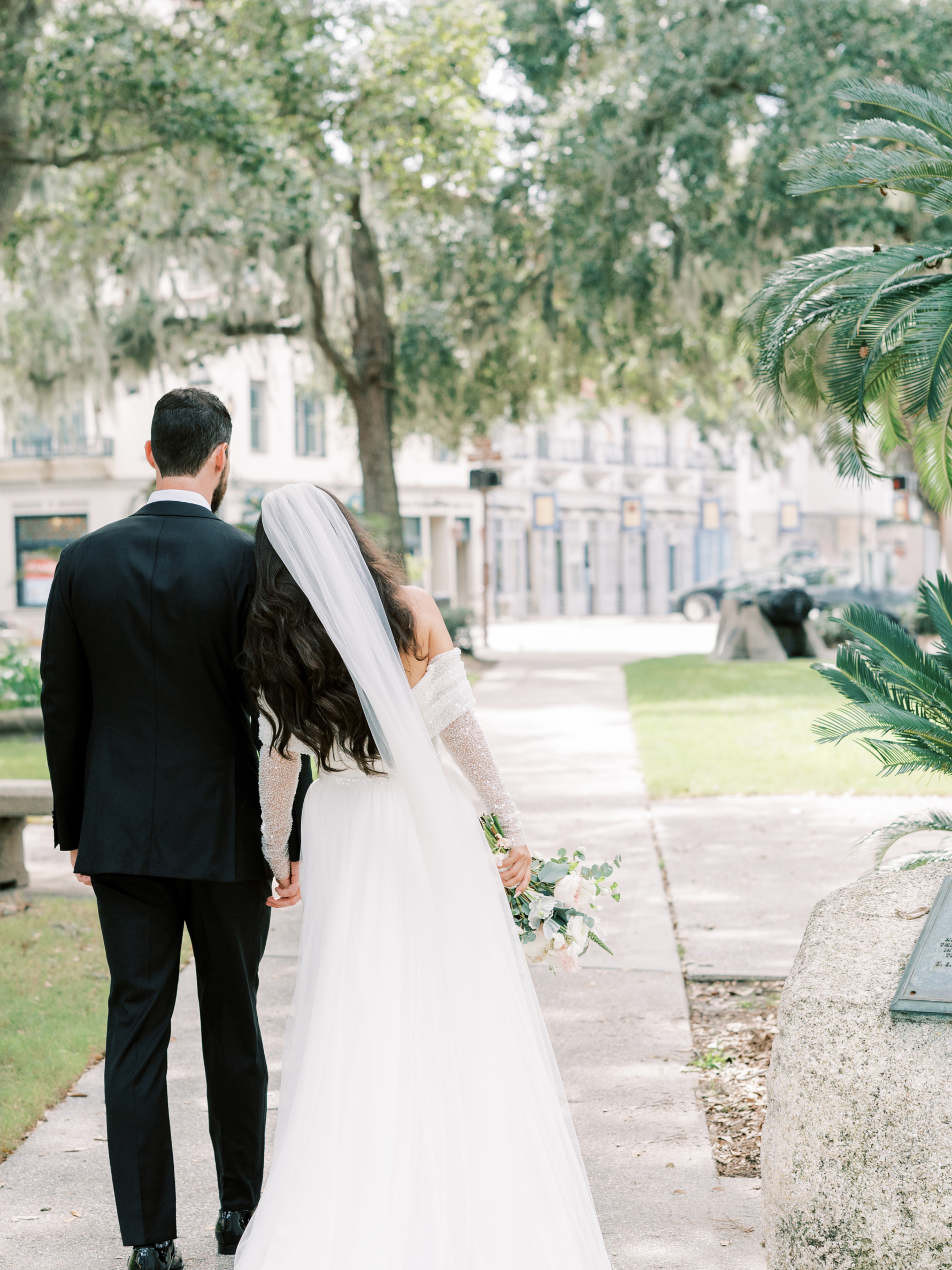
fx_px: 2677
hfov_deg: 20.1
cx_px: 315
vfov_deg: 26.7
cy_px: 649
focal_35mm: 73
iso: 640
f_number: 2.8
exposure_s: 1/2000
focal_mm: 50
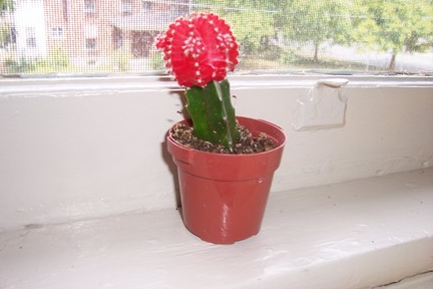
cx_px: 214
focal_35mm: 36
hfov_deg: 53.1
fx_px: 433
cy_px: 158
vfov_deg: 36.8
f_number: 2.7
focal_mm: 5.6
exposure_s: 1/90
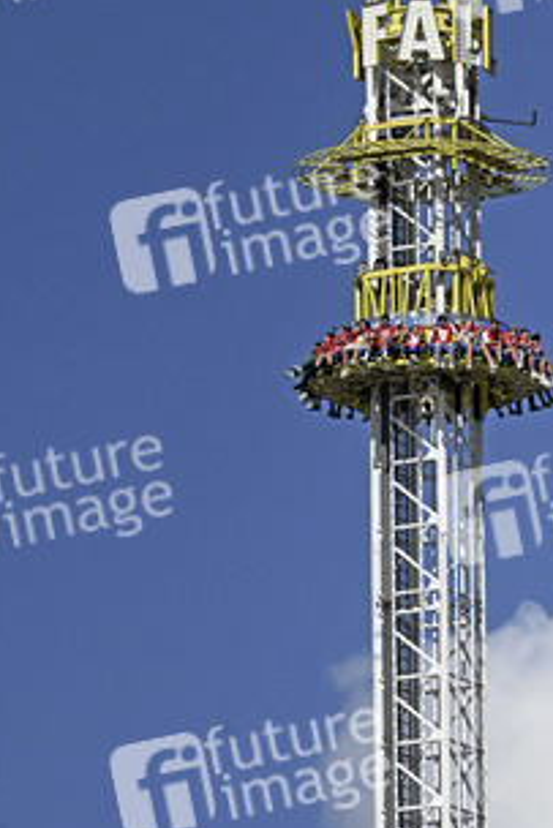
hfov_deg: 2.8
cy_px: 365
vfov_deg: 4.2
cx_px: 331
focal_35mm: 493
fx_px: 11346
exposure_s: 1/8000
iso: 4000
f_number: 14
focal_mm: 250
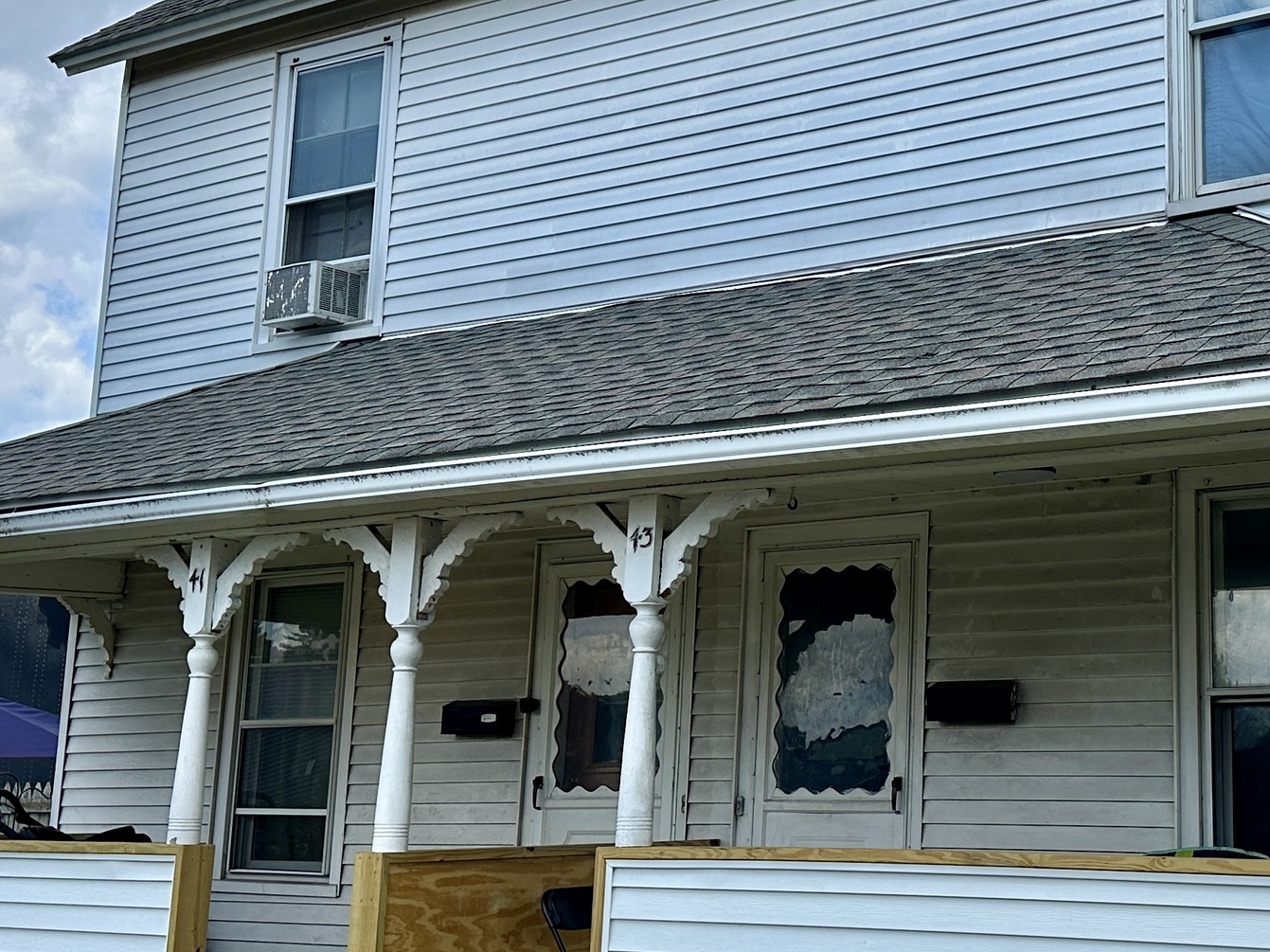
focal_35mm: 55
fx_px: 2017
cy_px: 365
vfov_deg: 26.5
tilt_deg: +11.9
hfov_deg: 33.9
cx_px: 1017
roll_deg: -1.2
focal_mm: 6.86
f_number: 1.78
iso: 80
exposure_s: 1/3717
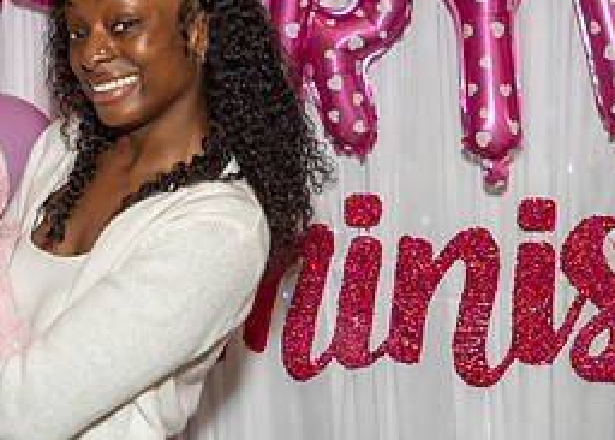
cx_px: 289
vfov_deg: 15.1
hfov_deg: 21.0
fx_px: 1660
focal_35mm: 95
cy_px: 184
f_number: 8
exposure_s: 1/200
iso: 640
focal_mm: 26
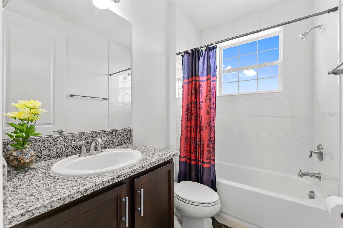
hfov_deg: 104.3
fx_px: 133
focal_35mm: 14
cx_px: 172
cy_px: 114
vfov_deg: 81.2
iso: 400
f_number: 8
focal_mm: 14
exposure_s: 1/15
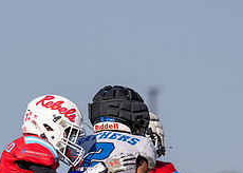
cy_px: 188
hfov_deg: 3.4
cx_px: 60
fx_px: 4125
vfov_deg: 2.4
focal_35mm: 598
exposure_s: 1/3200
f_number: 3.2
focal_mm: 194
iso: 100
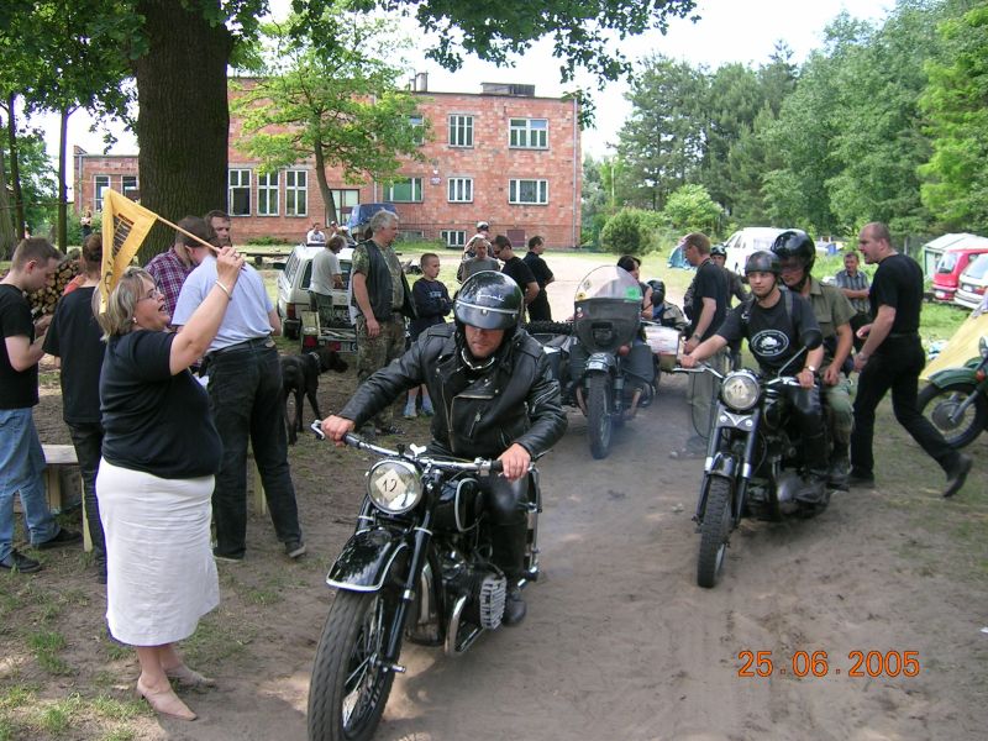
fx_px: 999
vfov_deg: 40.7
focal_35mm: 35
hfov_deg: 52.6
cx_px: 494
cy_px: 370
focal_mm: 5.4
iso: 50
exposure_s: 1/206
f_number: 2.8
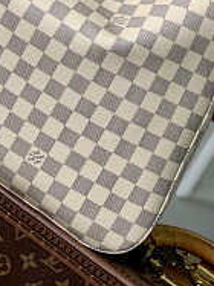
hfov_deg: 10.6
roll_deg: -31.5
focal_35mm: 139
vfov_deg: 13.8
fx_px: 1147
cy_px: -64
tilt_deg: -6.6
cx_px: 60
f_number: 2.4
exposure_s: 1/122
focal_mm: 6
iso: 32
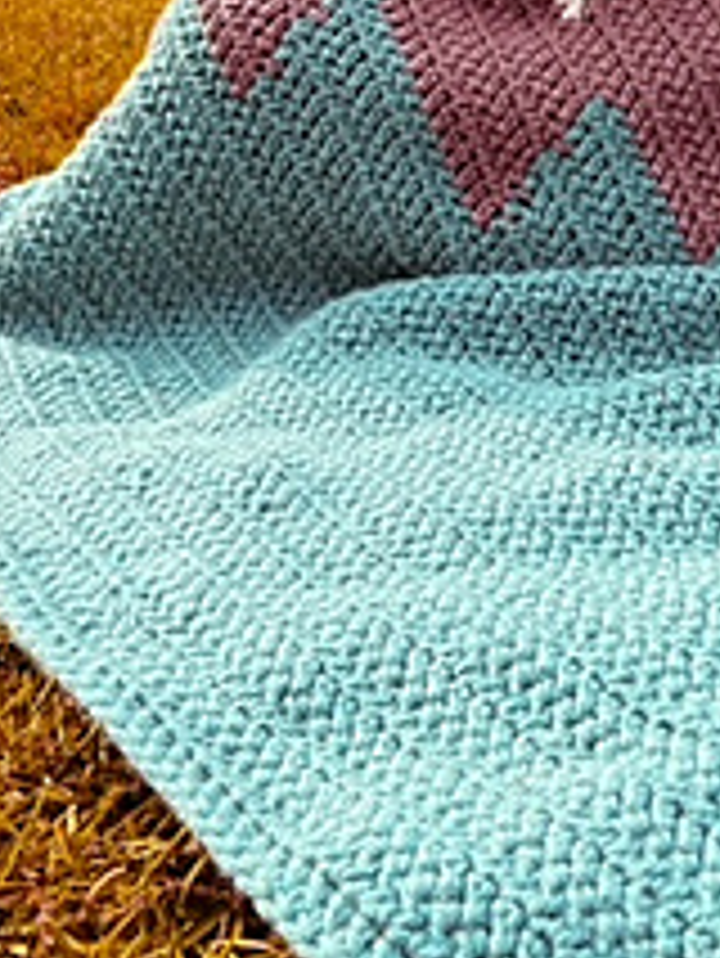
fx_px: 1690
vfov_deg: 30.2
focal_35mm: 61
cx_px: 493
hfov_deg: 23.9
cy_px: 81
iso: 50
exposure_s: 1/1800
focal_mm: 5.7
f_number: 1.5
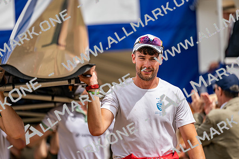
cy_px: 72
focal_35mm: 228
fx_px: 1513
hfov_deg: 9.0
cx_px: 120
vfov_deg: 6.0
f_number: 2.8
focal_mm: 200
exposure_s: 1/2000
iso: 110
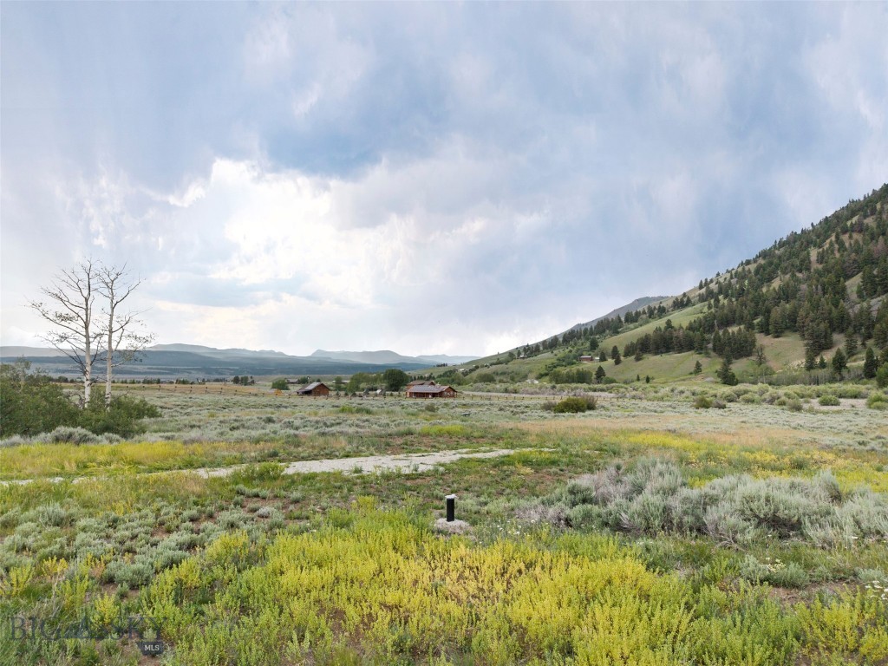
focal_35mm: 24
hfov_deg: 71.6
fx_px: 616
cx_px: 444
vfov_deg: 56.8
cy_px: 333
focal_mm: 8.67
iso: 190
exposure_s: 1/1600
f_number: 1.8
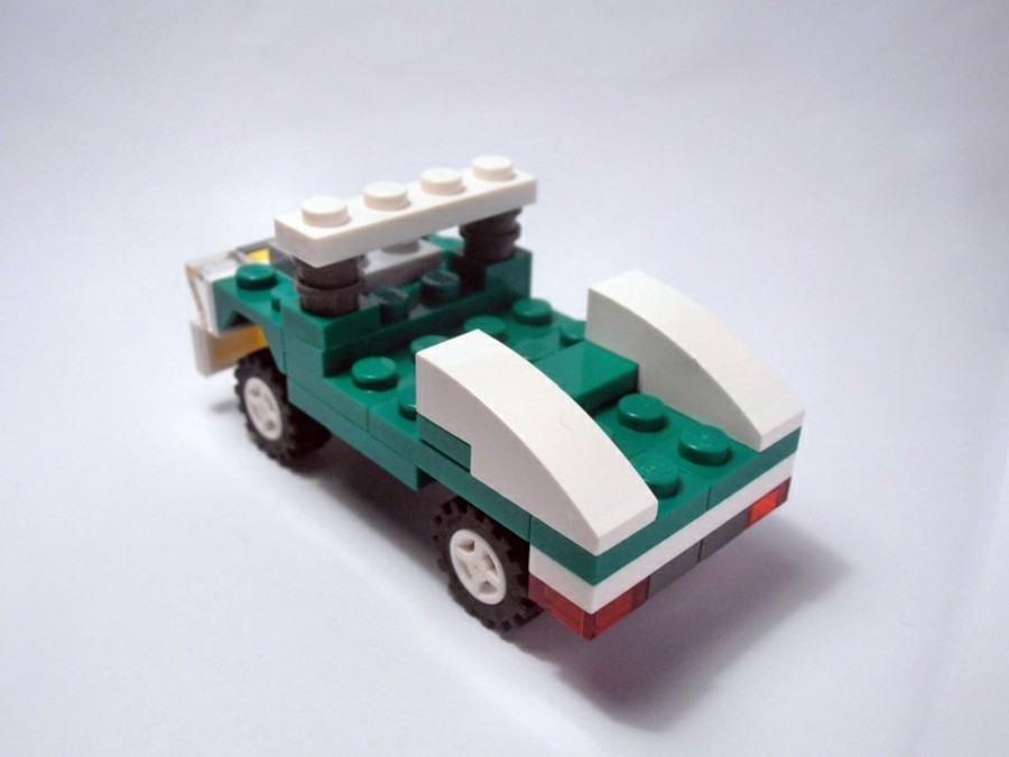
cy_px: 378
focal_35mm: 37
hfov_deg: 50.1
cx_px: 504
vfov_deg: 38.7
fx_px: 1078
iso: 80
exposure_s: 1/100
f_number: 3.9
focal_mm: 6.61
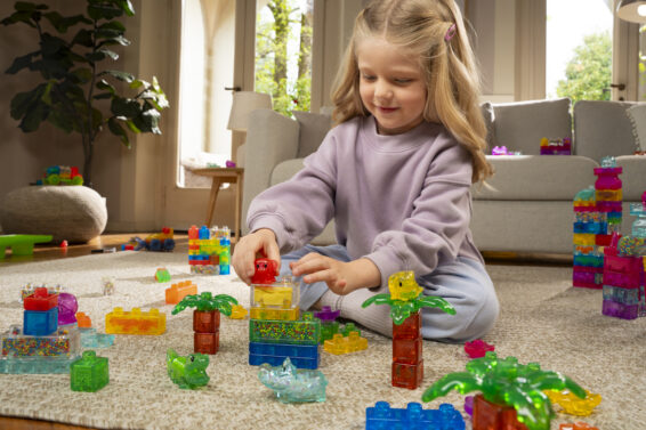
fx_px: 520
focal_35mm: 29
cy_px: 215
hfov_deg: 63.7
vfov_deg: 44.9
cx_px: 323
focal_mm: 29
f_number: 9
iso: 2500
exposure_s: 1/250
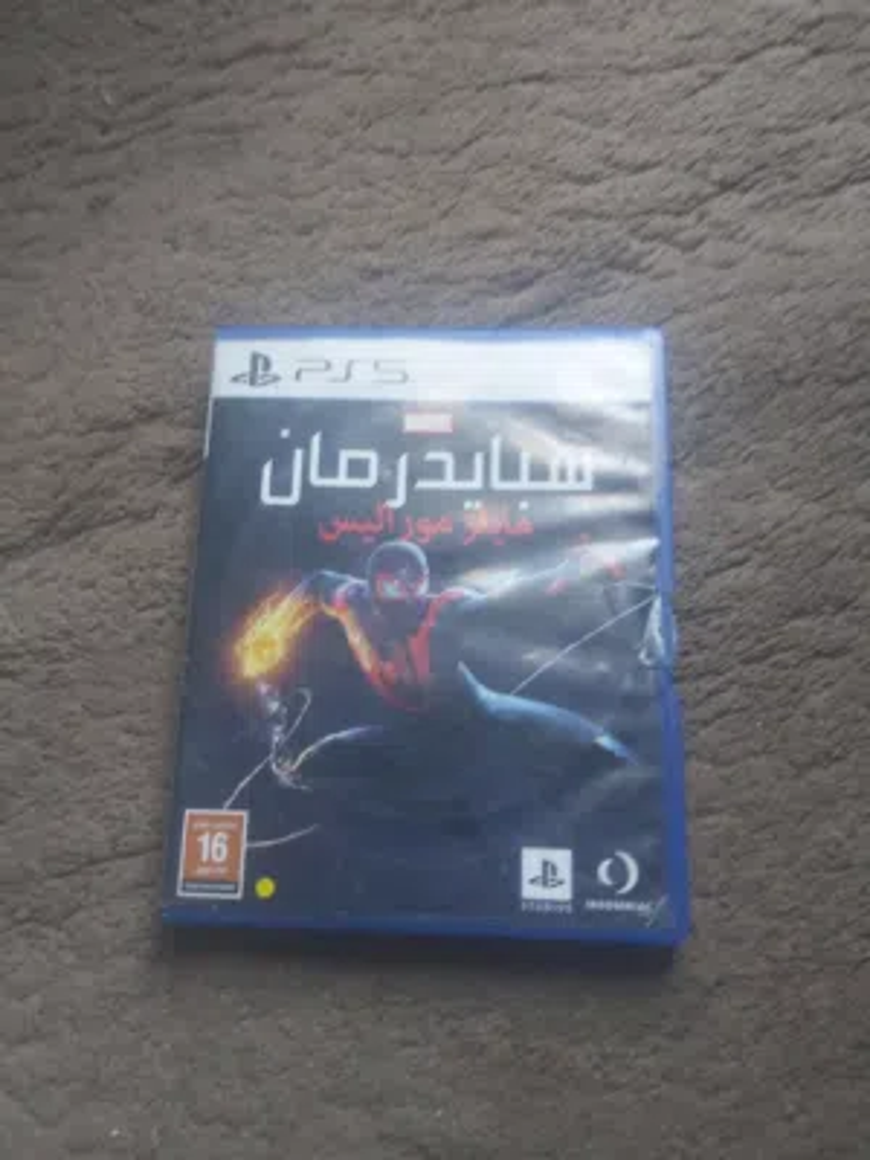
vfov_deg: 67.3
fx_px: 871
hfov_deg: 53.1
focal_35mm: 26
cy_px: 580
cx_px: 435
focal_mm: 3.92
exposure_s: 1/33
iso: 200
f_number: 1.7
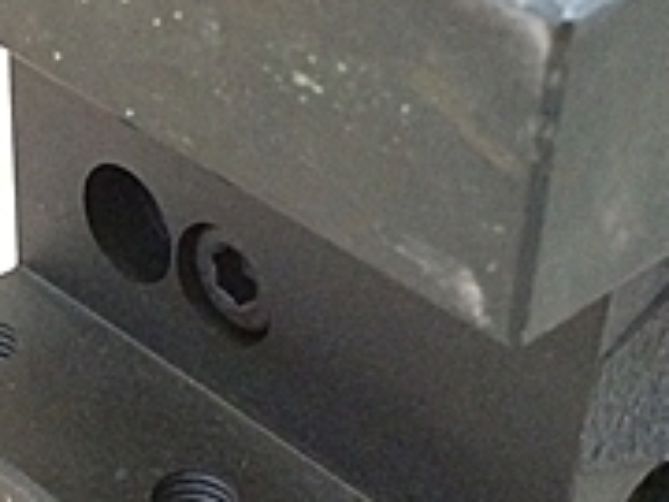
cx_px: 149
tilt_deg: -41.1
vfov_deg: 14.2
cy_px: 446
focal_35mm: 103
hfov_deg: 18.9
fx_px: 1991
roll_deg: -0.3
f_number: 2.2
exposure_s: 1/30
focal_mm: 4.15
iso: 320
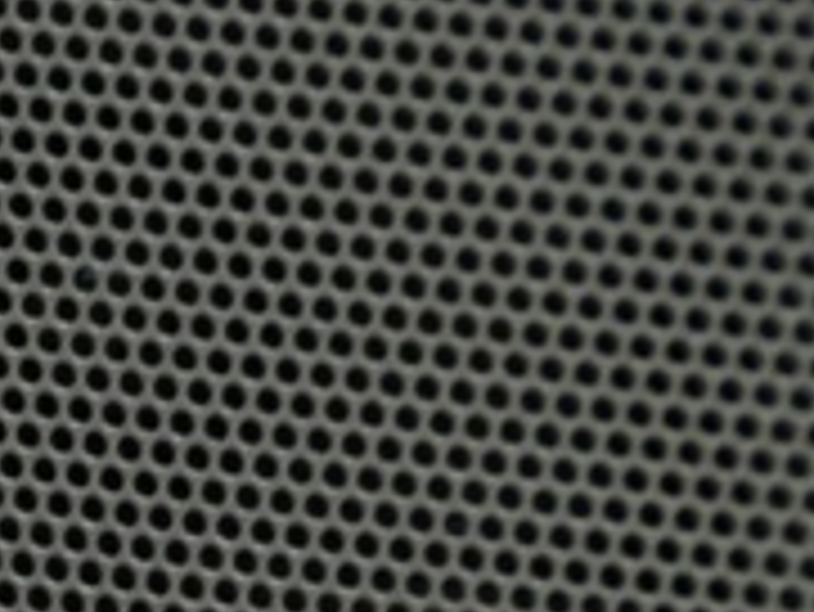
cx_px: -686
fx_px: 17319
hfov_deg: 2.7
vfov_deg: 2.0
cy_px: 972
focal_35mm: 736
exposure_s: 1/30
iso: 900
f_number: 5.3
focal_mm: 90
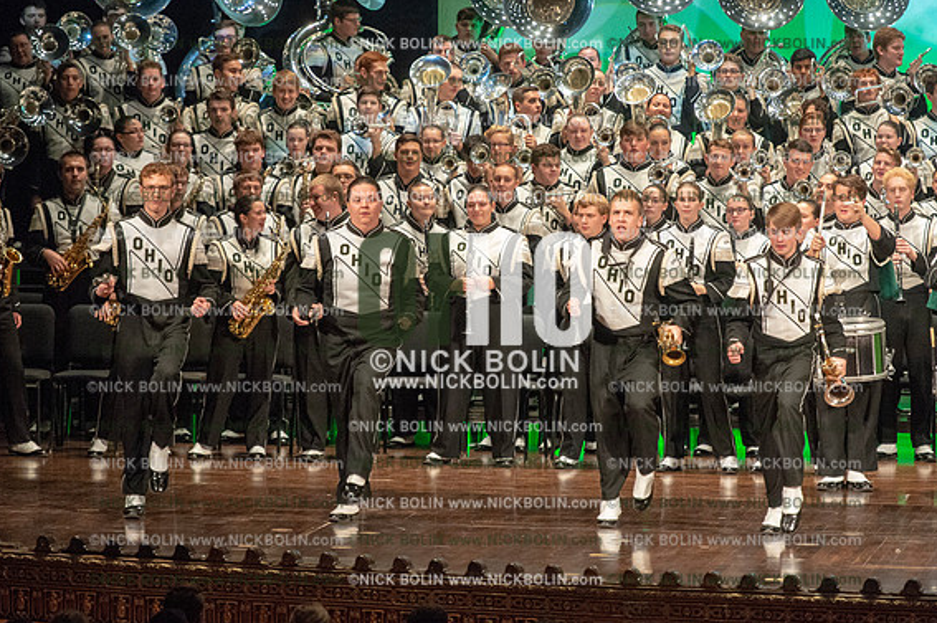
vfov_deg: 6.4
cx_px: 474
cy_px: 311
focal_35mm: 215
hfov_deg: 9.6
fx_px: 5591
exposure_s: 1/320
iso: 8000
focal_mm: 210
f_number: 5.6
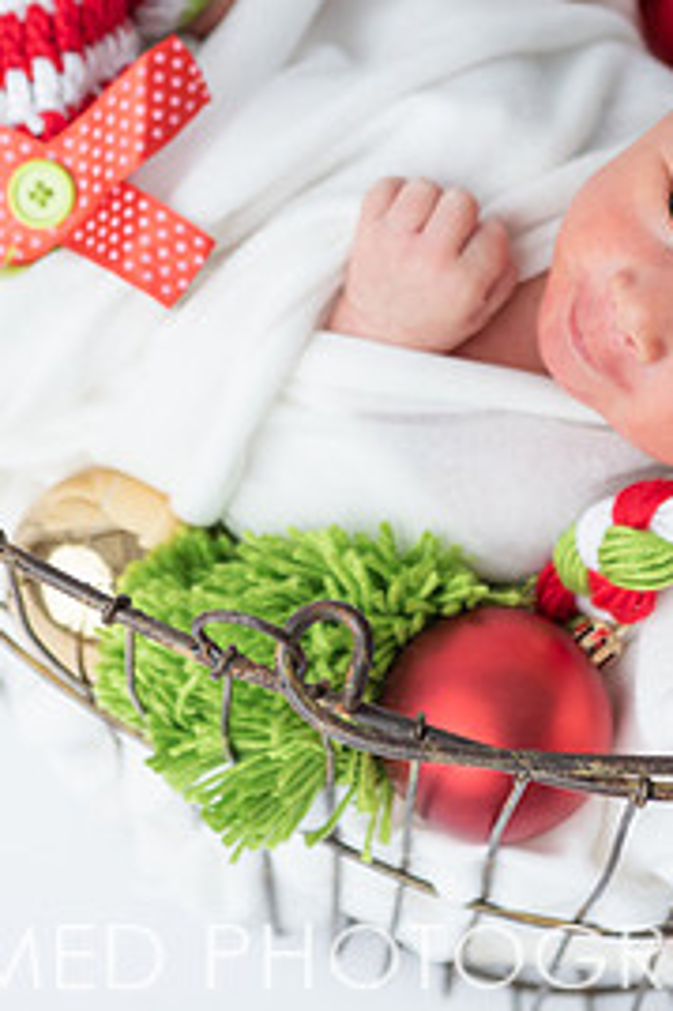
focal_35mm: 151
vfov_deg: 13.6
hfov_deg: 9.1
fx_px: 4239
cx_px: 399
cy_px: 303
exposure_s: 1/160
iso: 250
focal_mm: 70
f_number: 3.5
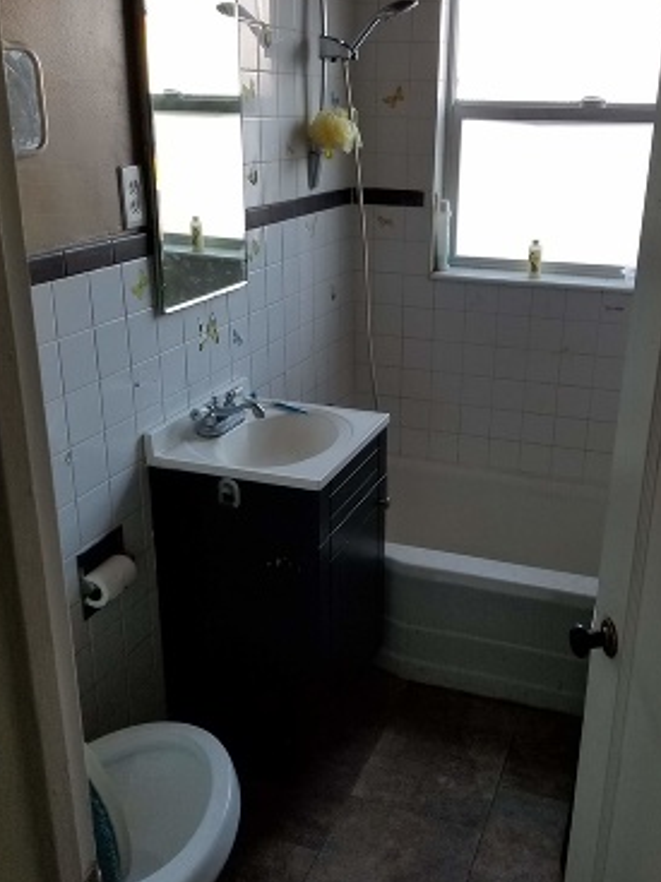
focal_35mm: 34
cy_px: 428
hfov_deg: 41.7
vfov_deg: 54.0
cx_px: 358
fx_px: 866
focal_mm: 4.25
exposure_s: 1/60
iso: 100
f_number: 1.7
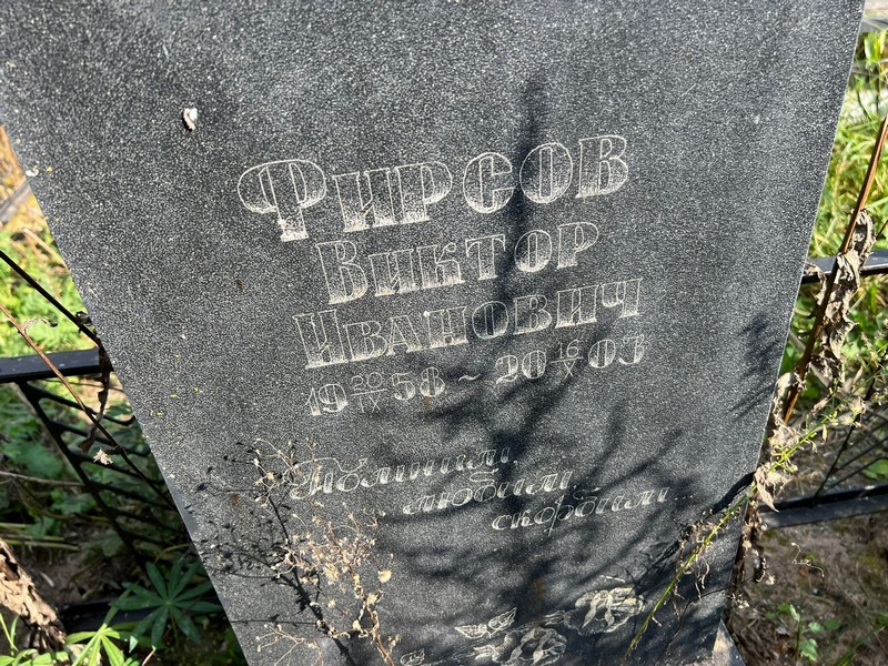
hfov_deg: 67.3
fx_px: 667
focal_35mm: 26
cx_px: 444
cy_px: 333
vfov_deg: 53.1
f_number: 1.5
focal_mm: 5.7
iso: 50
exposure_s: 1/909
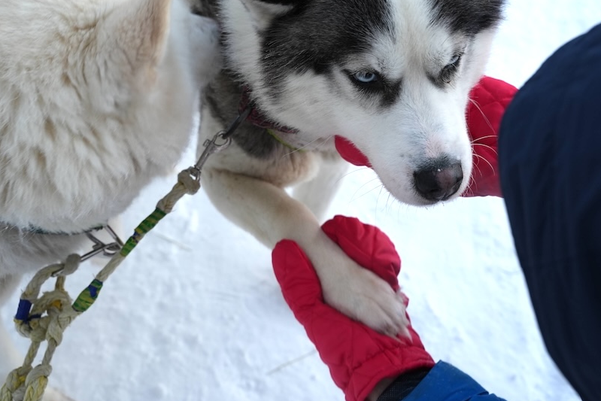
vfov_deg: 26.7
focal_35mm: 50
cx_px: 335
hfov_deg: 39.3
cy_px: 157
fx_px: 841
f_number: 5.6
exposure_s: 1/160
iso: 800
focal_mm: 39.3
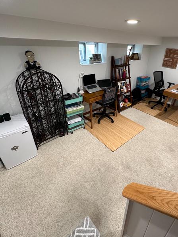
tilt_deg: -26.5
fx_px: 123
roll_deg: -3.2
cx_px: 108
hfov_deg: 70.8
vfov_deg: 87.4
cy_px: 105
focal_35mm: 18
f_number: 2.2
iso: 250
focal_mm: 2.22
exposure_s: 1/60
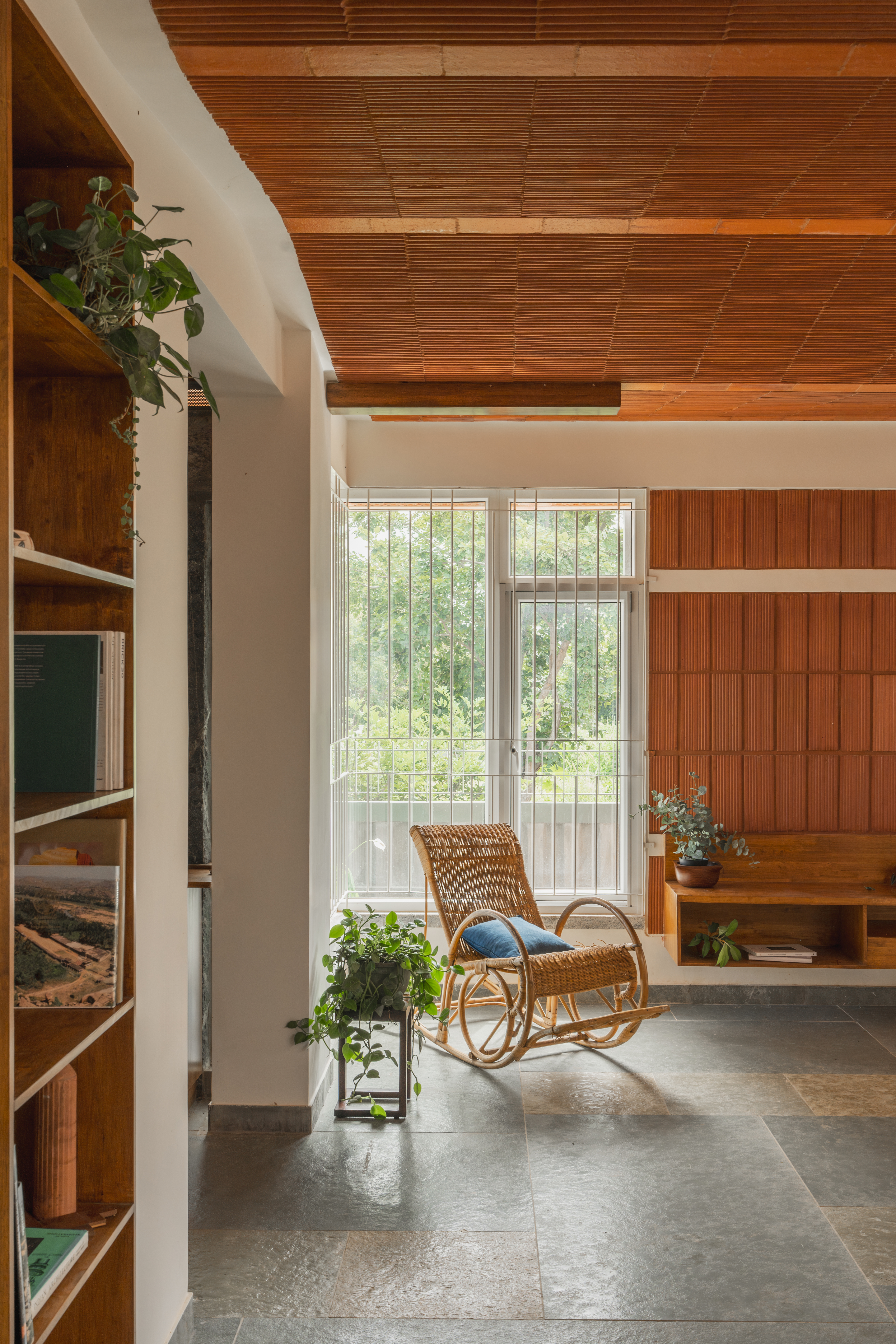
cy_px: 672
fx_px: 1307
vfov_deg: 54.4
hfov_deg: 37.9
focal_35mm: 35
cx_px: 448
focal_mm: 35
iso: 250
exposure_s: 1/10
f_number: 10
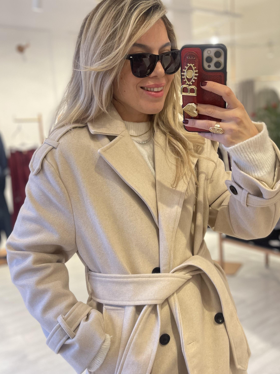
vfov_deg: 51.3
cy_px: 205
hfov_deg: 39.6
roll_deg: +5.5
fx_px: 388
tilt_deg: -25.9
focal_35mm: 36
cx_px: 159
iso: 100
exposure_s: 1/100
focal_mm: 5.1
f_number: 1.6
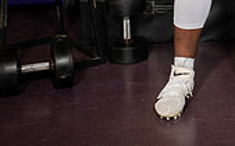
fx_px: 799
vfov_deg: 9.6
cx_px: 202
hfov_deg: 16.5
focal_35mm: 125
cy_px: -164
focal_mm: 46
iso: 800
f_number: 7.1
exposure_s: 1/250
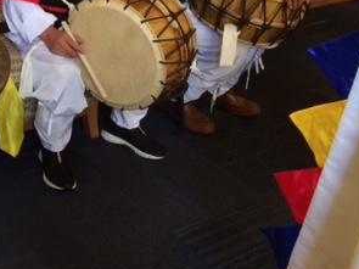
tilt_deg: -20.8
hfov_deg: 28.2
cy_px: -9
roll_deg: -2.7
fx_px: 653
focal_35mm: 63
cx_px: -26
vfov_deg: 22.3
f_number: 2.2
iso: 100
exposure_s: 1/30
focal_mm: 4.15
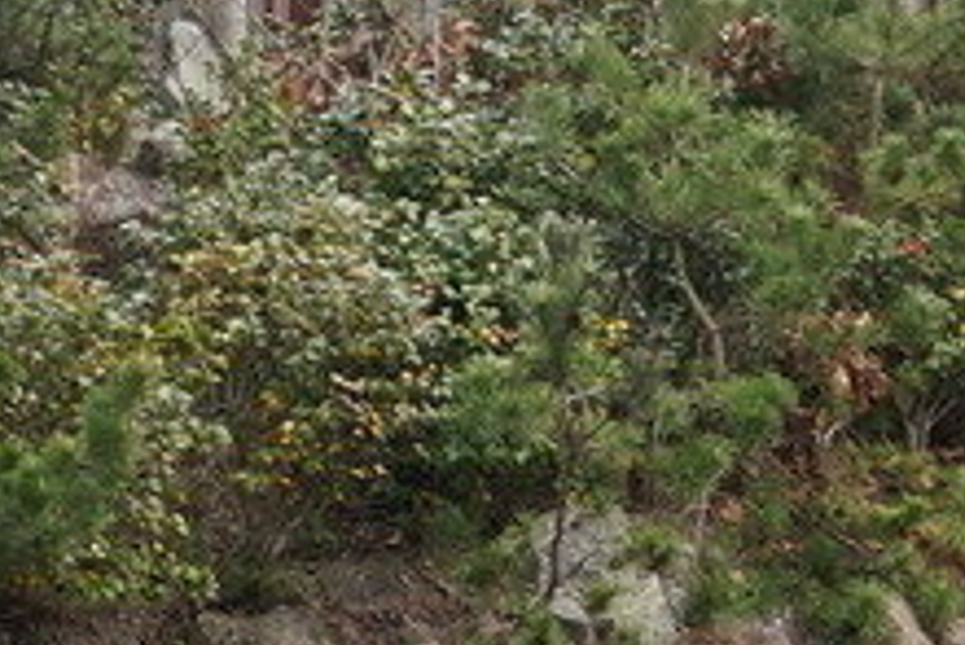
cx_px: 2259
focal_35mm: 219
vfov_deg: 6.2
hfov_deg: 8.6
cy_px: 996
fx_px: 5879
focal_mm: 23
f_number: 8
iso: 100
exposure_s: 1/80
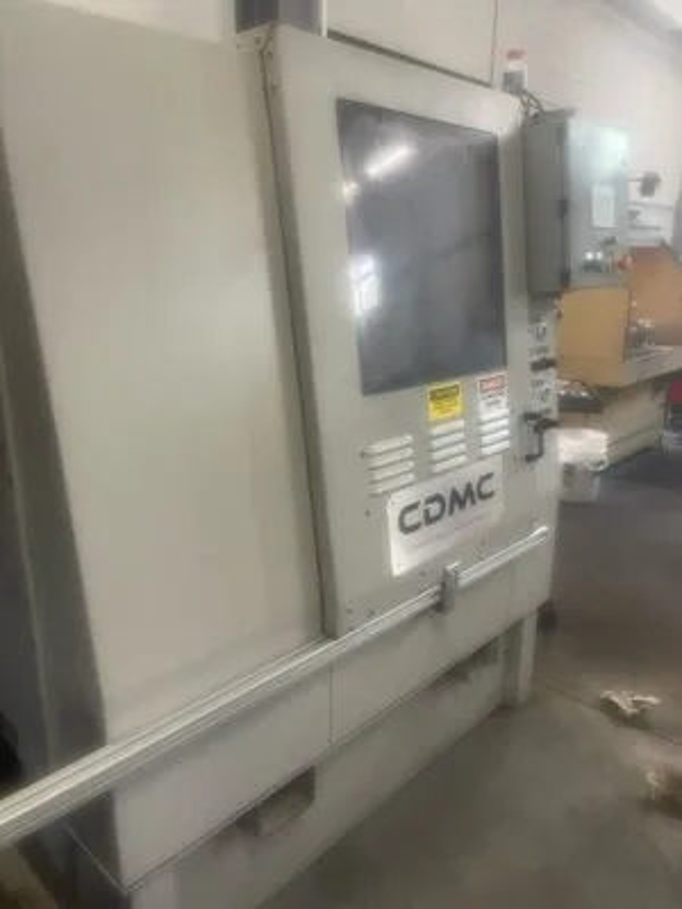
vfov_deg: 67.3
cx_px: 341
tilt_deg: -17.3
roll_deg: -0.3
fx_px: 683
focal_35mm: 26
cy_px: 454
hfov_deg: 53.1
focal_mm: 5.1
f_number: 1.6
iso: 200
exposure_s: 1/60
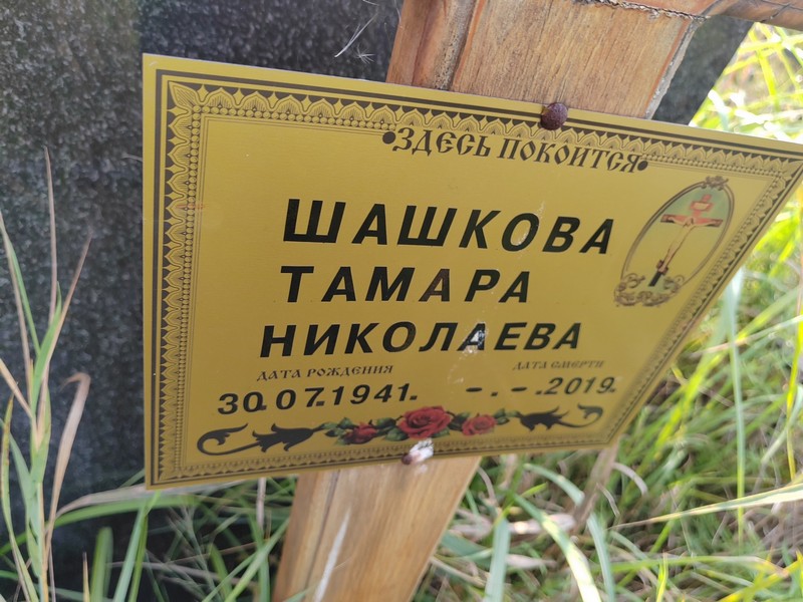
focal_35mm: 27
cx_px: 402
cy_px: 301
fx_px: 626
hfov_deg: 65.3
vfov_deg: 51.4
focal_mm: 5.52
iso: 100
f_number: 1.9
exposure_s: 1/130
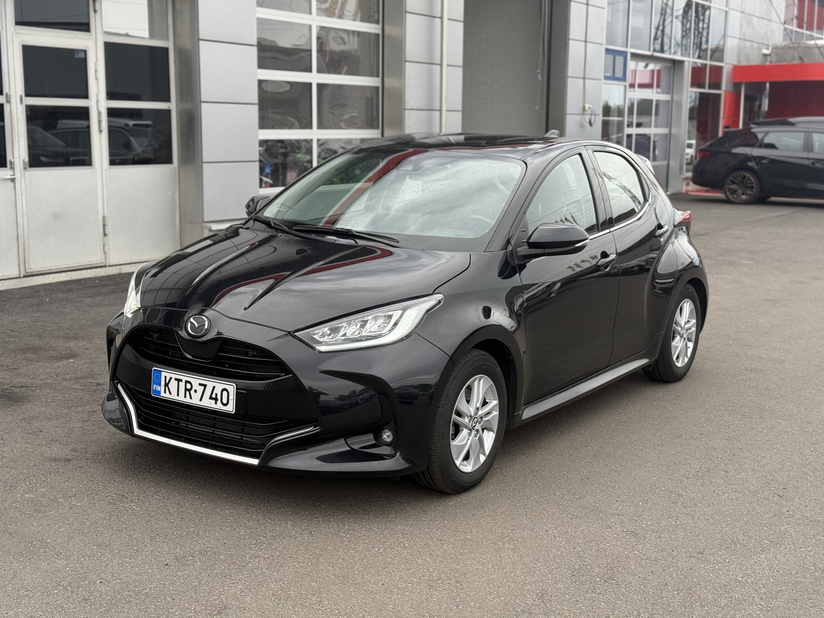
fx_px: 1143
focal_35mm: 48
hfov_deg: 39.7
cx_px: 412
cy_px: 309
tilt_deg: -8.4
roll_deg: -0.7
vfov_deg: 30.3
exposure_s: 1/669
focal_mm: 6.76
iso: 80
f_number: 1.78
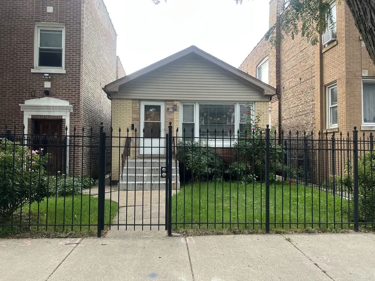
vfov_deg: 53.1
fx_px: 282
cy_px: 140
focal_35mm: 26
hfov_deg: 67.3
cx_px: 188
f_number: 1.5
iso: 100
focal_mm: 5.7
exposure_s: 1/121
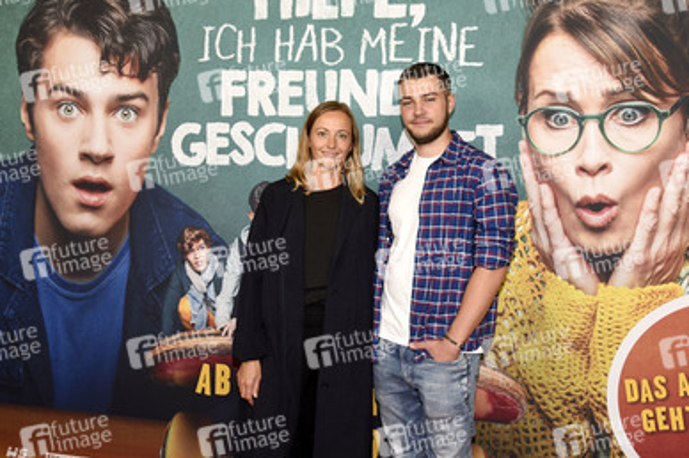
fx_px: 688
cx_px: 374
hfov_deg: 53.1
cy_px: 215
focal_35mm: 36
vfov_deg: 36.8
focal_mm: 31
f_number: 6.3
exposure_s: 1/125
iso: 800
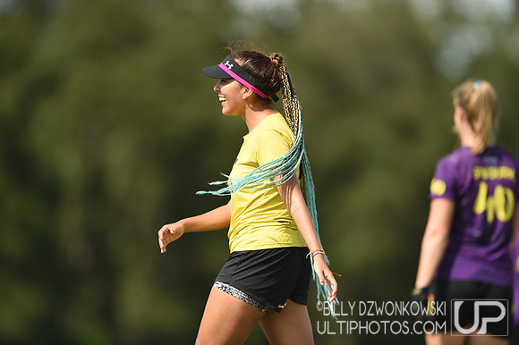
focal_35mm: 400
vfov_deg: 3.4
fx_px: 5763
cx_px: 260
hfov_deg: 5.2
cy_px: 172
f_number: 2.8
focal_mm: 400
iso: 160
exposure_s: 1/2500
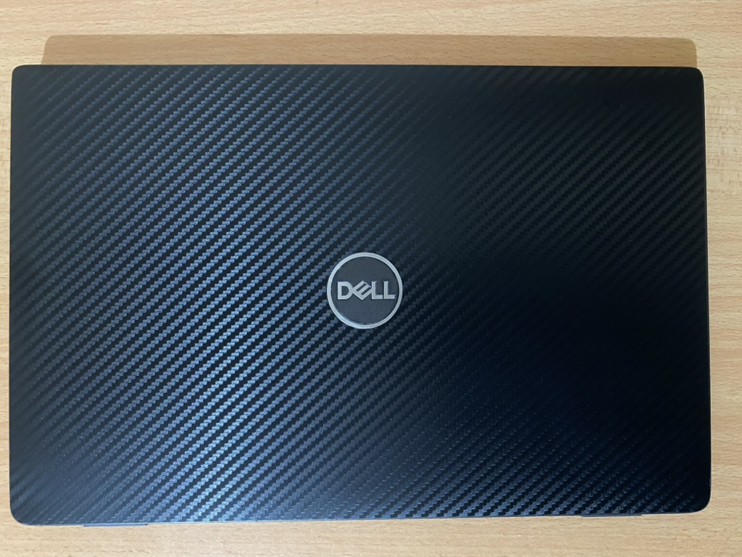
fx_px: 557
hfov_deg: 67.3
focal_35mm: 26
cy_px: 278
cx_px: 371
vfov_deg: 53.1
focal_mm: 4.25
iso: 800
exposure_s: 1/25
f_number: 1.8
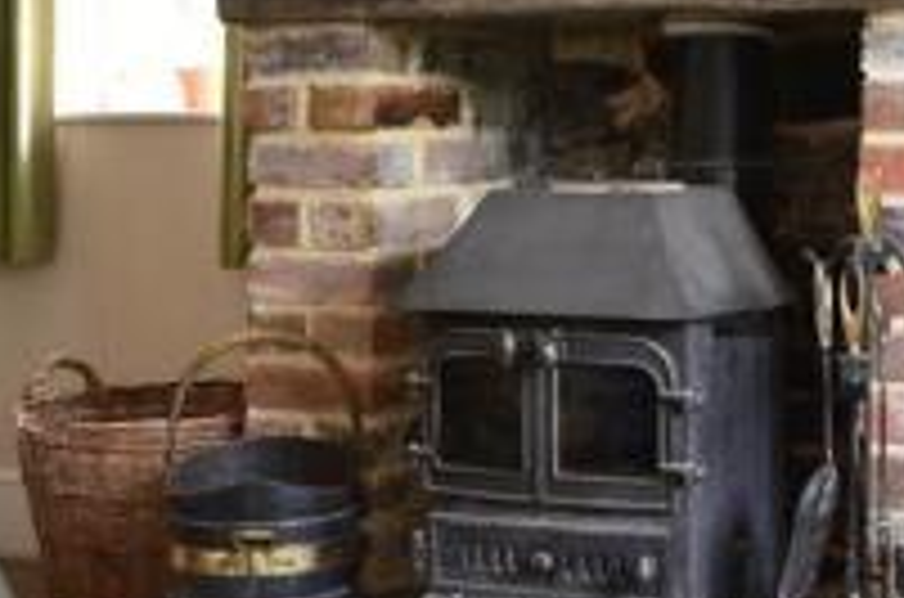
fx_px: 2455
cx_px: 882
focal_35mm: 98
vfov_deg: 13.8
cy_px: 94
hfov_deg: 20.3
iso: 200
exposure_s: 1/5
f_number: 5.6
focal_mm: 20
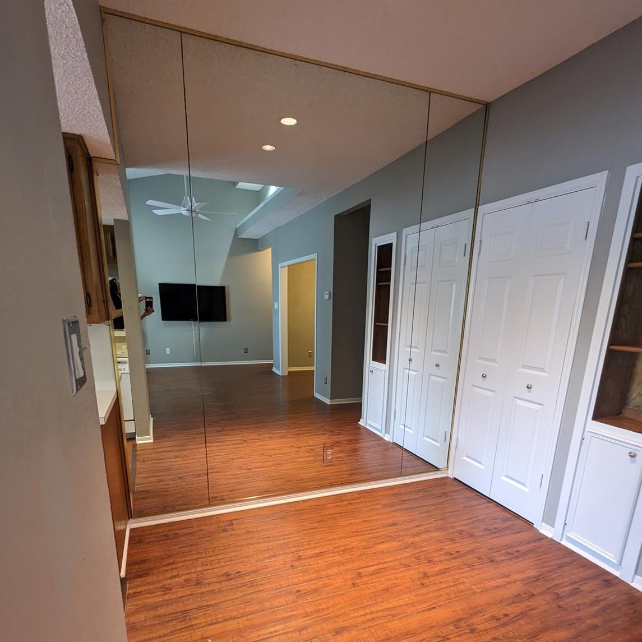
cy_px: 418
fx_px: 399
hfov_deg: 77.7
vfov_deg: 75.7
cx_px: 320
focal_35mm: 19
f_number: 2.2
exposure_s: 1/30
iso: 258
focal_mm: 2.35
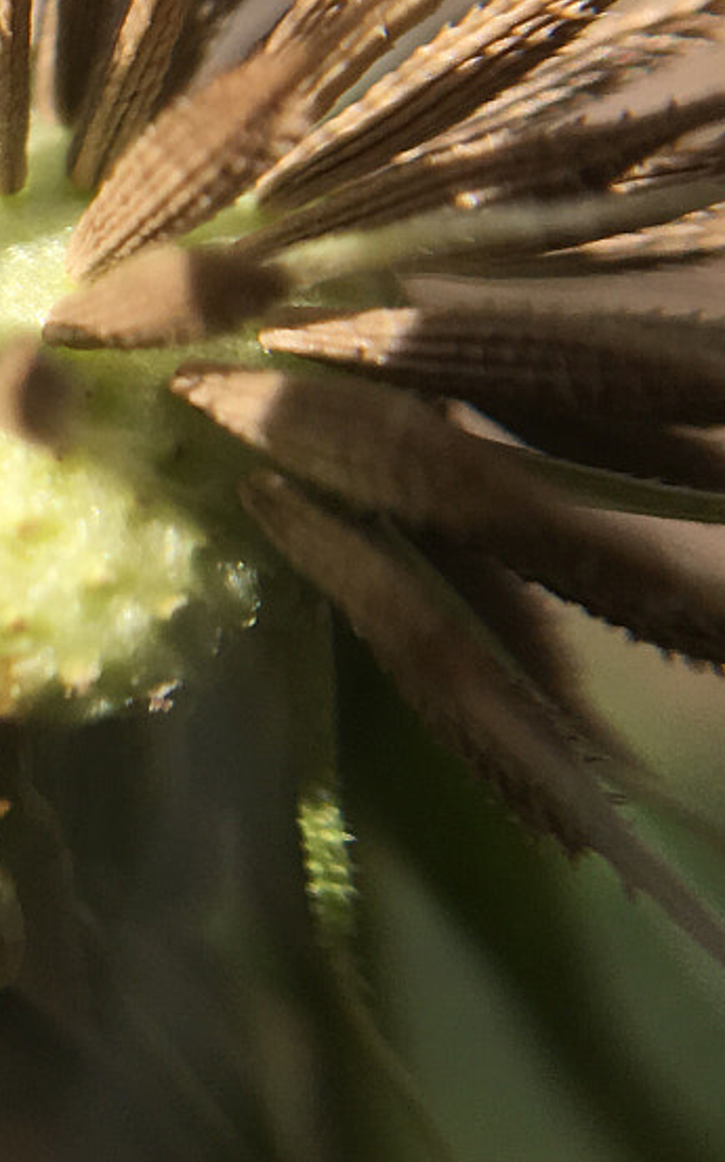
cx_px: -668
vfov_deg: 23.3
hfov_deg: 13.0
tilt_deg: -31.4
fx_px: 2817
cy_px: 458
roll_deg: -8.0
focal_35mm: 89
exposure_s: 1/657
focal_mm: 4.15
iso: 25
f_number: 2.2
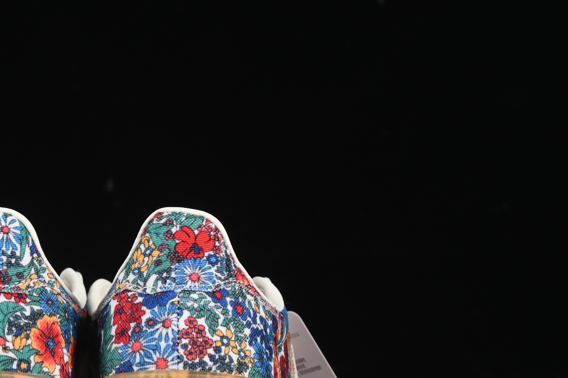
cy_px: 233
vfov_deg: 9.5
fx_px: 2288
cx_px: 97
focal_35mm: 145
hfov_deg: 14.1
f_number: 8
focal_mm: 50
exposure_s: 1/80
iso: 160
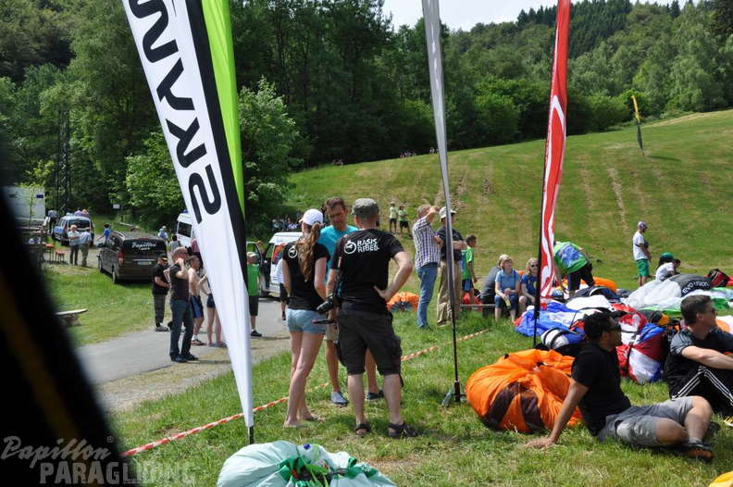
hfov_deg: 49.6
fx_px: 793
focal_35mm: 39
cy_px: 244
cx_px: 366
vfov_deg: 34.1
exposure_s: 1/160
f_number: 13
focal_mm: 26
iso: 200
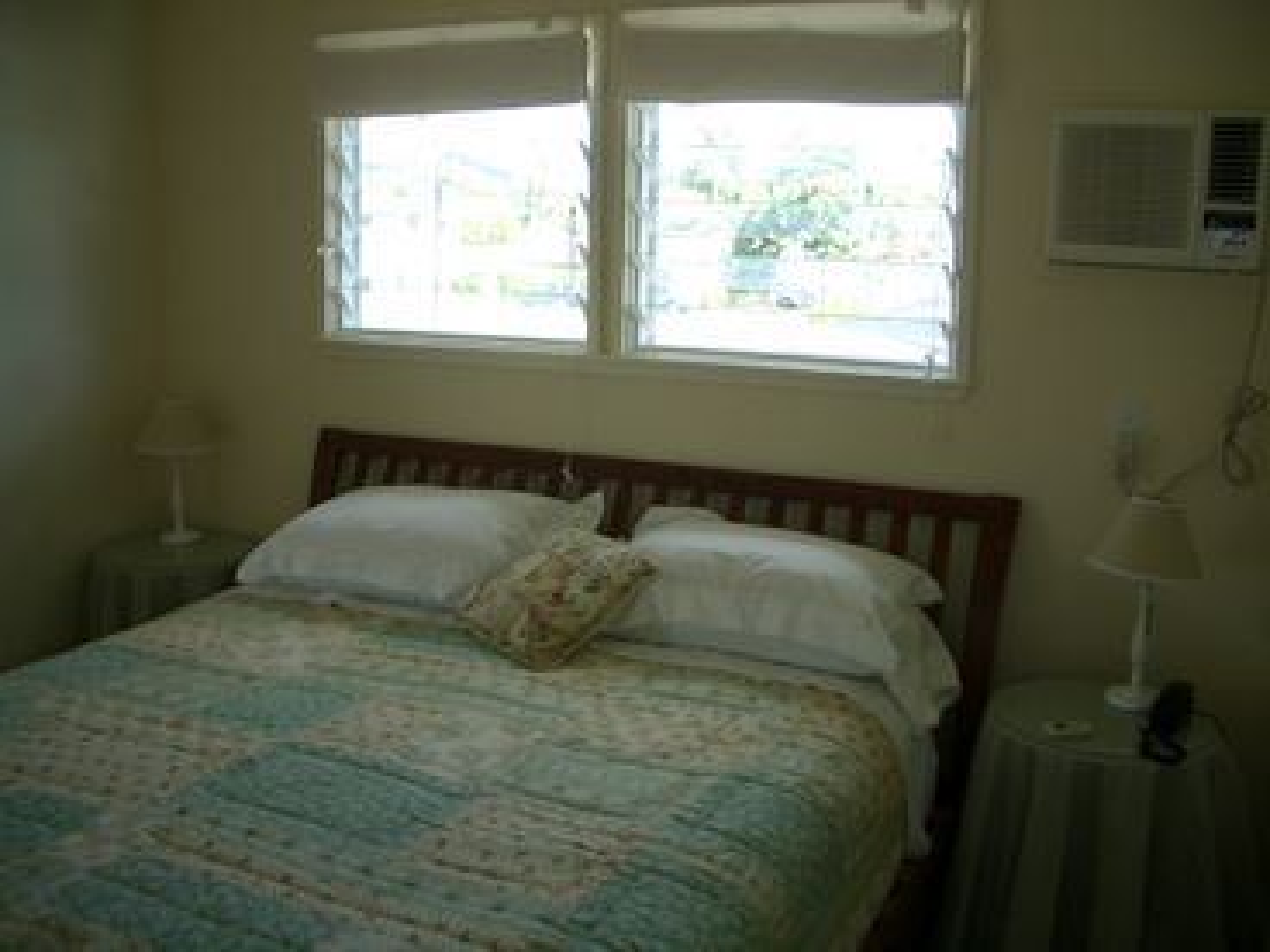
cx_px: 635
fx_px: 1284
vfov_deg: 40.7
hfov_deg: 52.6
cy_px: 476
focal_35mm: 35
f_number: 2.6
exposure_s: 1/80
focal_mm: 5.8
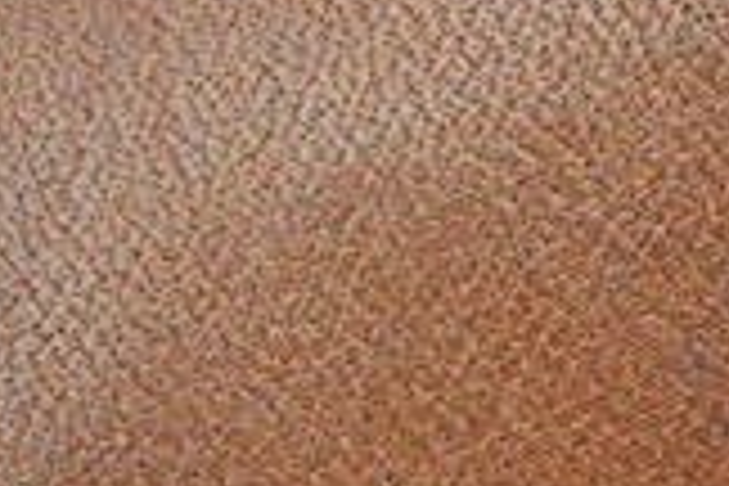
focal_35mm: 242
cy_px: 76
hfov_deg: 8.3
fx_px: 4900
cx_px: 1166
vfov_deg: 5.7
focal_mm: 10.6
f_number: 4
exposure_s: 1/3.4
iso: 200
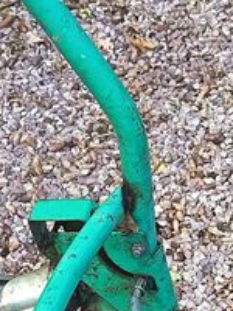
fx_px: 1077
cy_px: 361
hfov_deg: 12.3
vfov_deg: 15.9
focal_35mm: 120
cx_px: 163
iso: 495
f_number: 1.75
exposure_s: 1/100
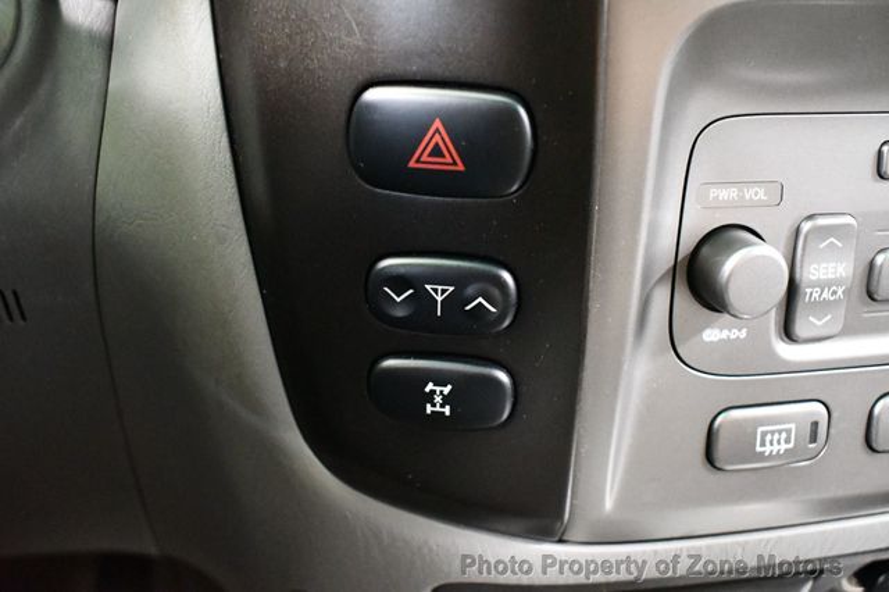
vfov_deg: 35.9
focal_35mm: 37
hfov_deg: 51.9
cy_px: 296
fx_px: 913
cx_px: 444
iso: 12800
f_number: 4
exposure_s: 1/40
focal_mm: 25
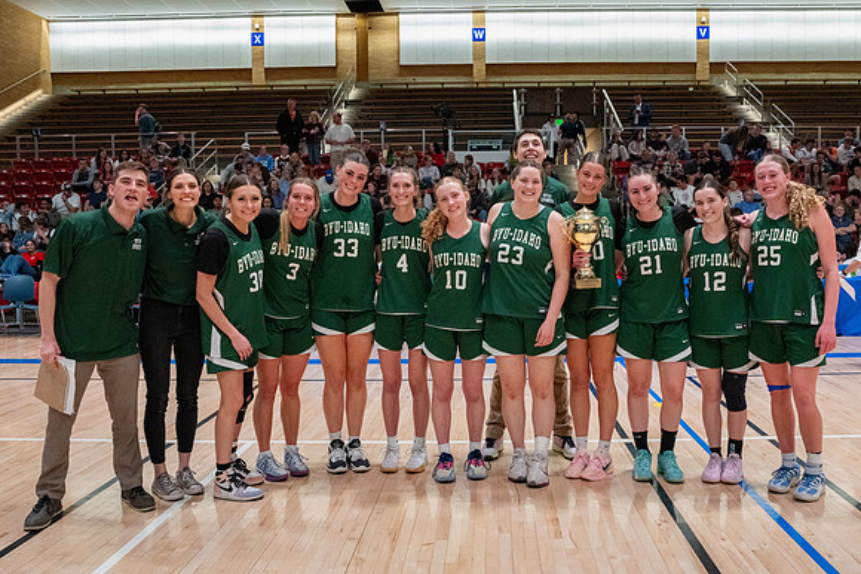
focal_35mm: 32
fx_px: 758
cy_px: 276
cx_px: 468
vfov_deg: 41.5
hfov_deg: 59.1
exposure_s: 1/80
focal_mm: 25
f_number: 8
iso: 6400
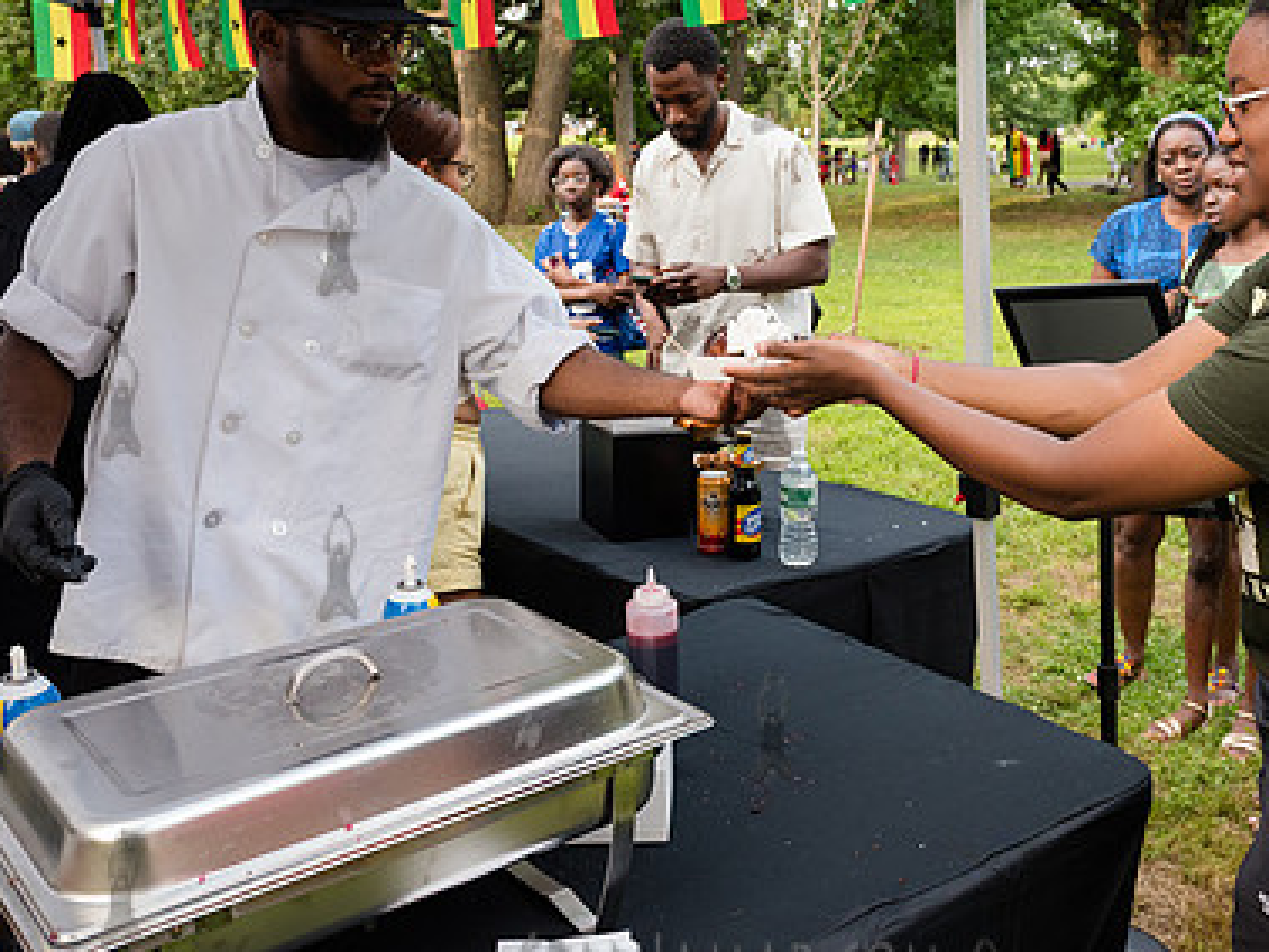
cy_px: 399
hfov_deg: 51.0
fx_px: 1320
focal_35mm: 36
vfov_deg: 39.6
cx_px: 771
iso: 1000
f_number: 4.5
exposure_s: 1/250
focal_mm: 24
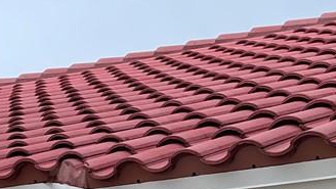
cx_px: 232
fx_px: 1230
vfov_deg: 8.2
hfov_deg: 15.5
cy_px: 416
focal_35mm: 138
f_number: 1.6
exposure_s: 1/2304
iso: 32
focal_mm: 4.2
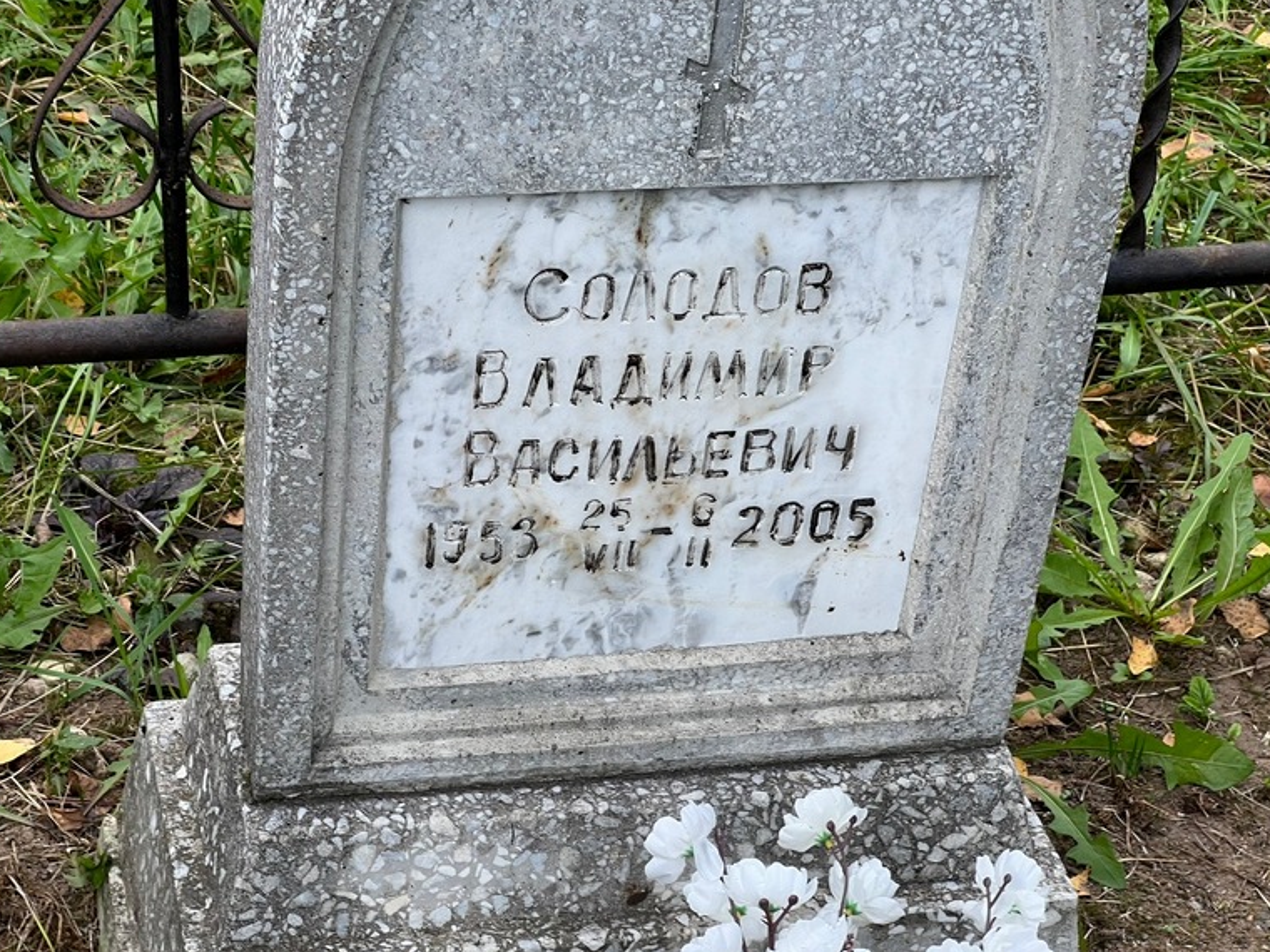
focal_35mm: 81
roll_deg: -1.3
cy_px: 461
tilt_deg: -32.3
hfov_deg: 24.1
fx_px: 2972
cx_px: 620
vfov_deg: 18.2
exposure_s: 1/171
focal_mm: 9
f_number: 2.8
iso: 32
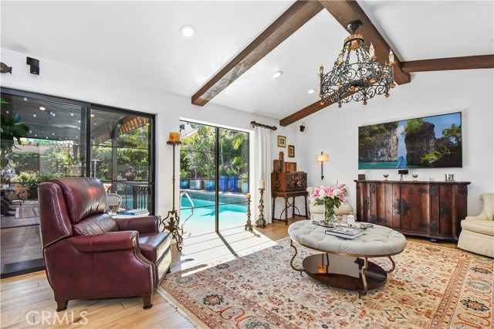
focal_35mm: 15
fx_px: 206
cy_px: 164
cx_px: 247
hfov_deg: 100.4
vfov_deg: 77.3
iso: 1000
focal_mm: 10
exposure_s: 1/250
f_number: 7.1
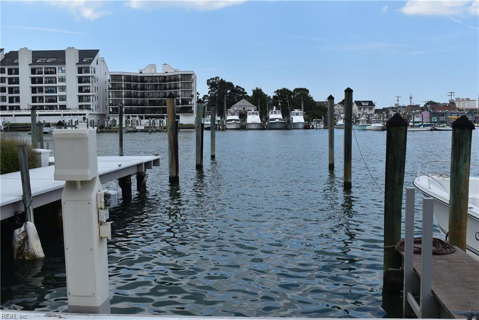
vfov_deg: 35.5
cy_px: 160
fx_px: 499
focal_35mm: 38
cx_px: 240
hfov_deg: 51.3
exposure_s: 1/250
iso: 100
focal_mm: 25
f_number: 8
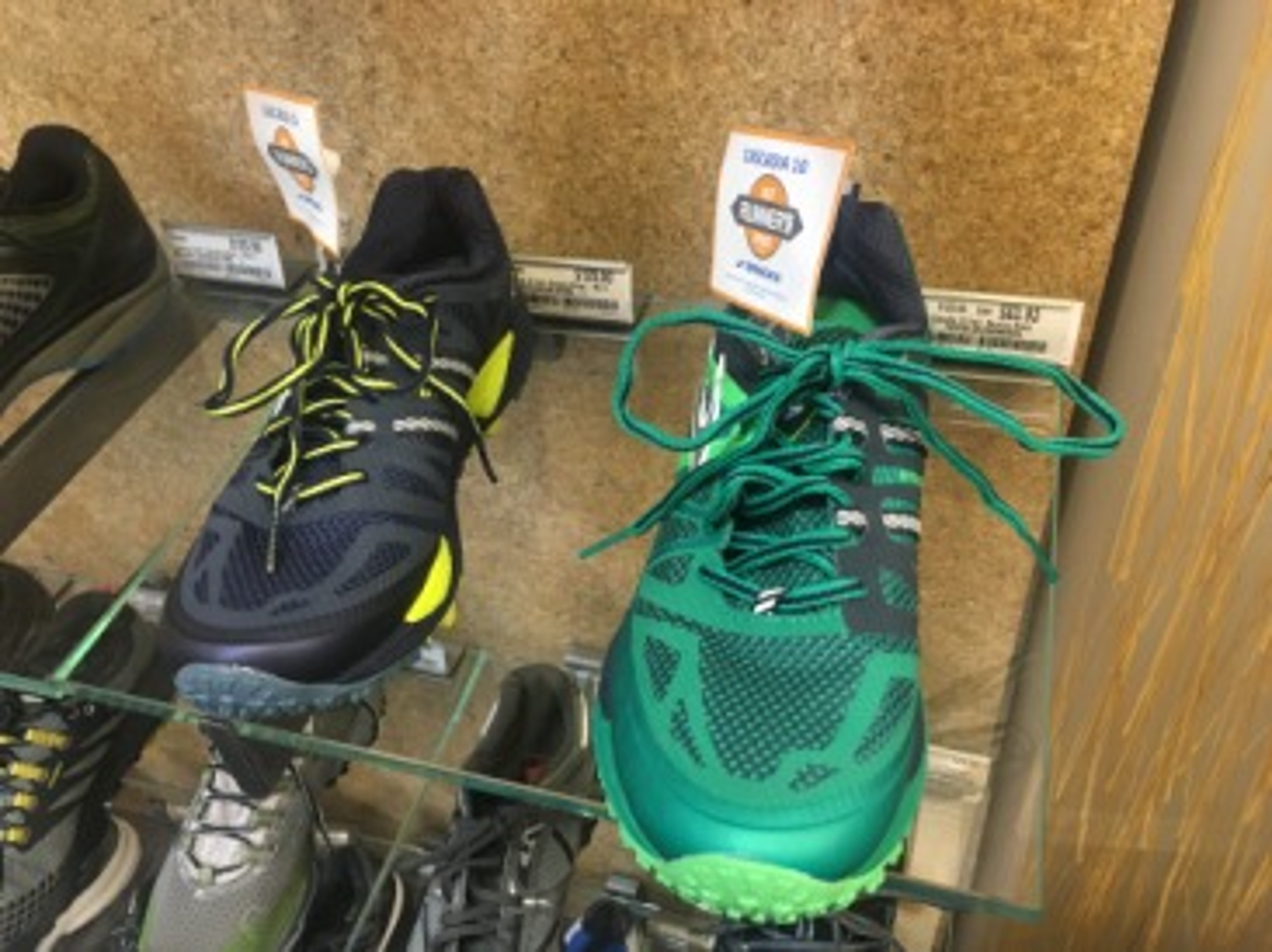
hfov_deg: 61.7
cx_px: 636
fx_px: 1065
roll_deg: +7.0
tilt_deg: -41.5
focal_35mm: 29
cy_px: 476
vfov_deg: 48.2
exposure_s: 1/30
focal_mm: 4.15
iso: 125
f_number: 2.2
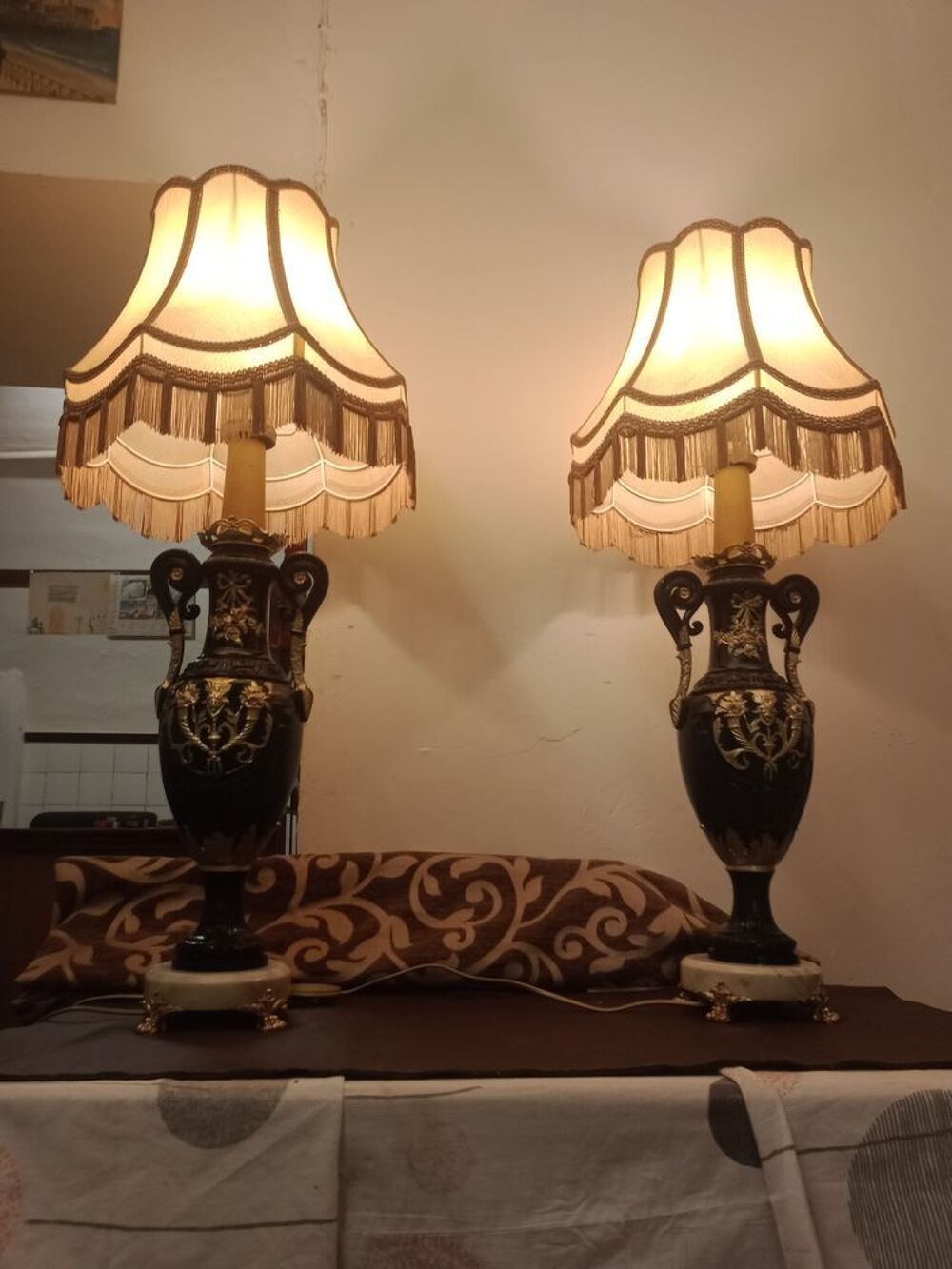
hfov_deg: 51.4
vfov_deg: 65.3
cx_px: 476
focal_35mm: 27
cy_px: 634
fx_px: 990
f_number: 2
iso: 153
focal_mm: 3.54
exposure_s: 1/33.3
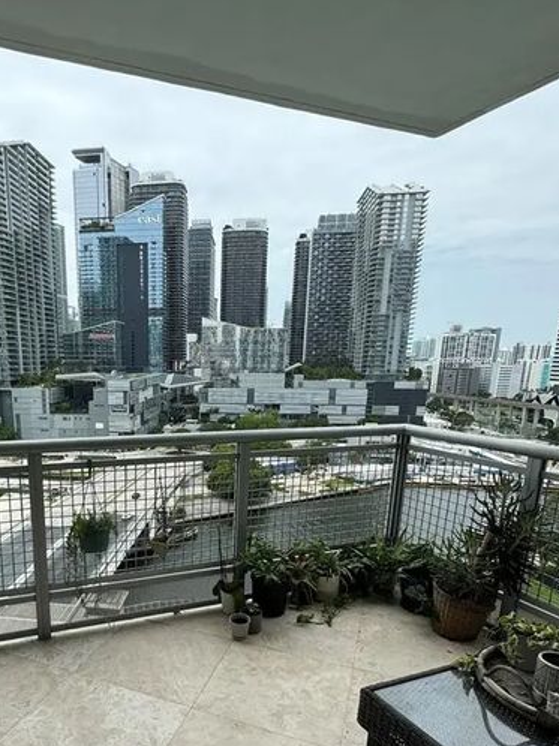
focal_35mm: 24
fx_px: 517
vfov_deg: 69.8
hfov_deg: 54.9
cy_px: 491
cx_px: 162
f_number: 2.2
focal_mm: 2.22
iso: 40
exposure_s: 1/1110
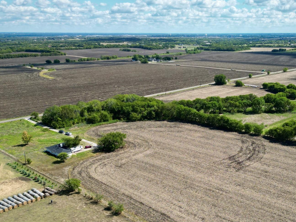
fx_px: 325
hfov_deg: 47.9
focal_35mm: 38
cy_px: 129
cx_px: 205
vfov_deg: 37.6
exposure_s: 1/3200
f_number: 1.7
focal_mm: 6.72
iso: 140
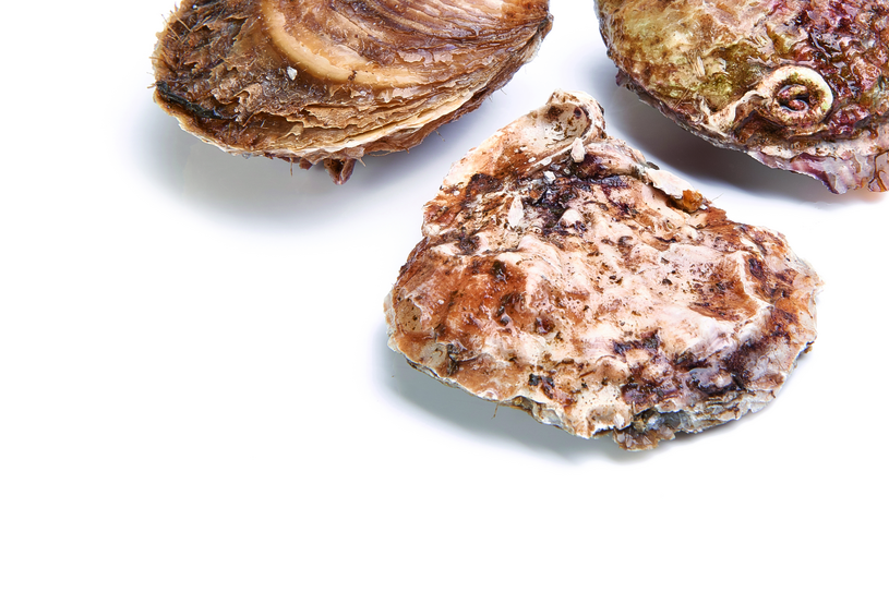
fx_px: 2716
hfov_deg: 18.5
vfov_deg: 12.4
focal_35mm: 110
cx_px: 599
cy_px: 153
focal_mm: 70
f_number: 22
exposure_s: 1/125
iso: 100
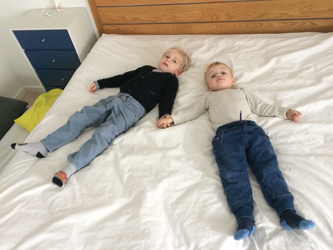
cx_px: 166
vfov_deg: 48.2
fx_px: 279
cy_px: 125
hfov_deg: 61.7
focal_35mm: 29
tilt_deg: -46.6
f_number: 2.2
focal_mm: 4.15
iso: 320
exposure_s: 1/33
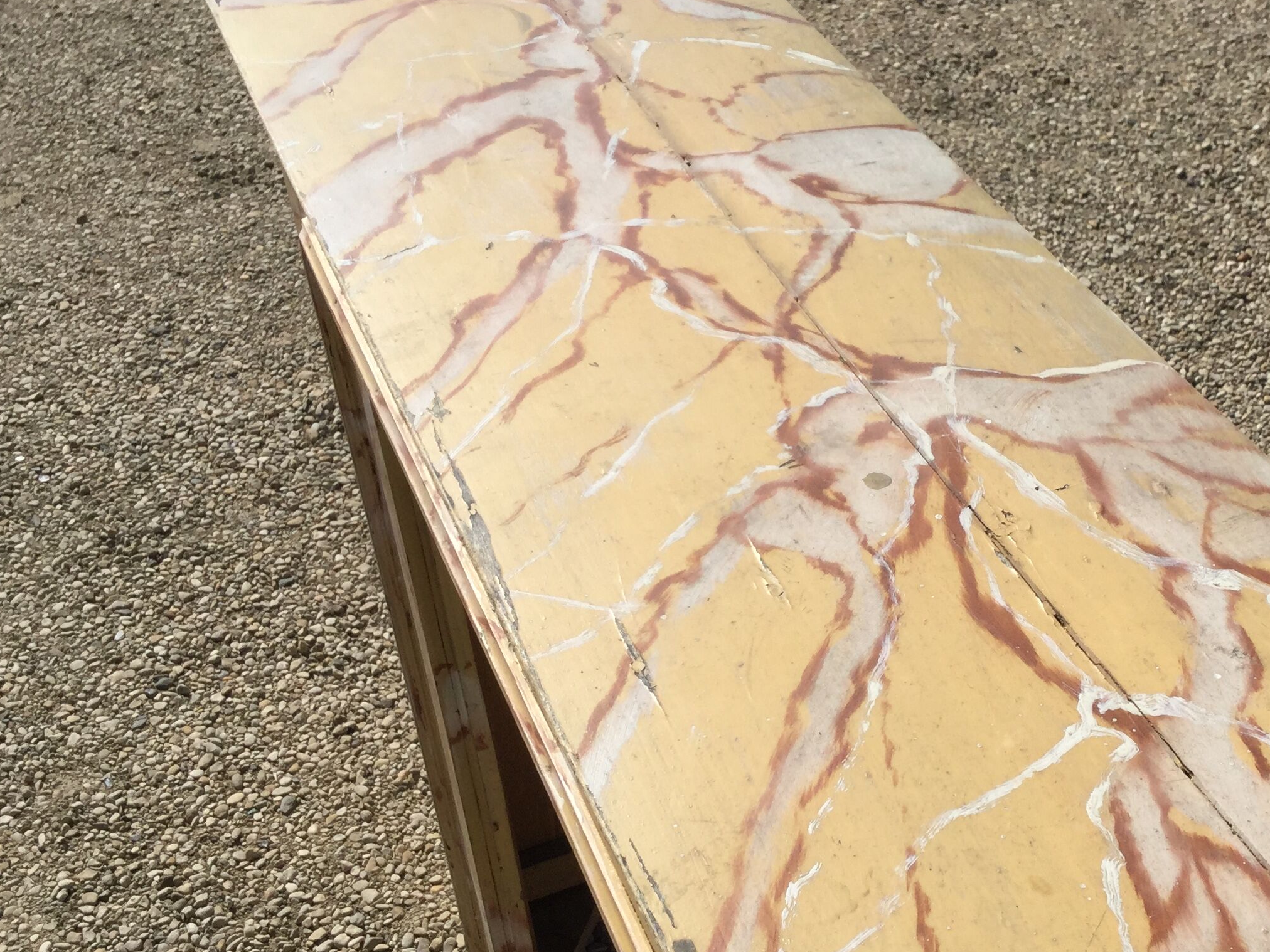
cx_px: 895
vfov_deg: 29.1
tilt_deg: -42.4
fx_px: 1834
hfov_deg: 37.6
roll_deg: -2.8
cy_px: 559
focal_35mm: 50
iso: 25
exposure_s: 1/2146
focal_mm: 3.3
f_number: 2.4
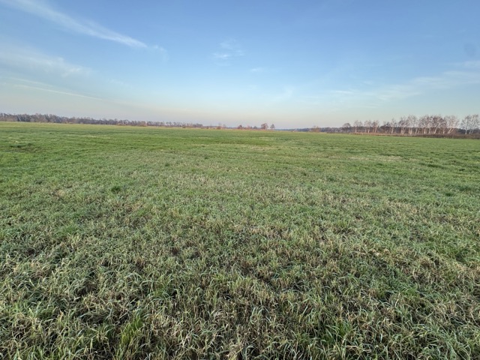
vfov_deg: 85.7
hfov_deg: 102.1
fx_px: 194
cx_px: 240
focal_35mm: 14
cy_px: 180
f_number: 2.2
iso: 40
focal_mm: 2.22
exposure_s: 1/174
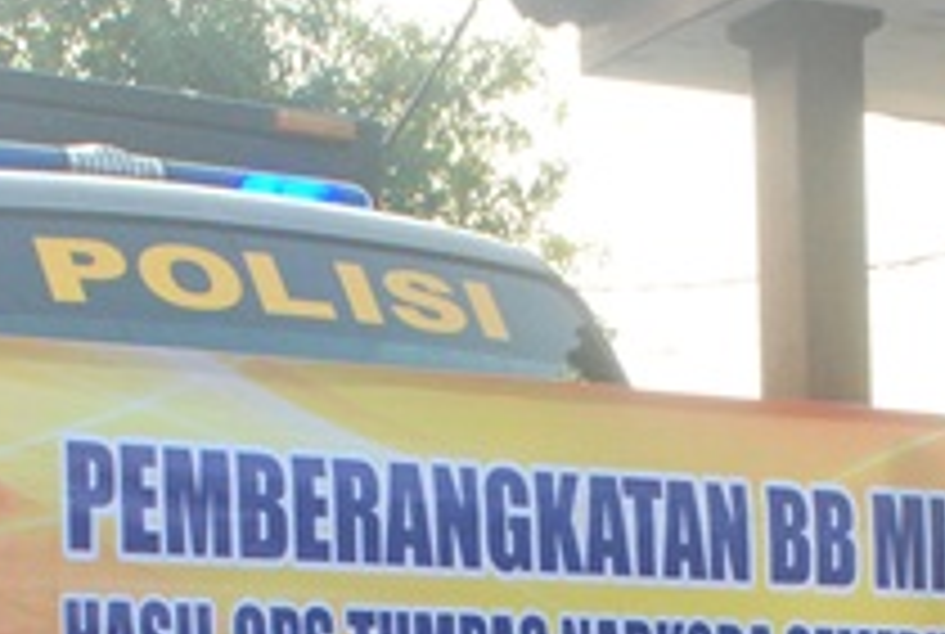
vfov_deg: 12.0
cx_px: 639
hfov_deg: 18.5
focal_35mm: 110
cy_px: 915
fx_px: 2894
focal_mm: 22
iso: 800
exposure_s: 1/125
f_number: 10
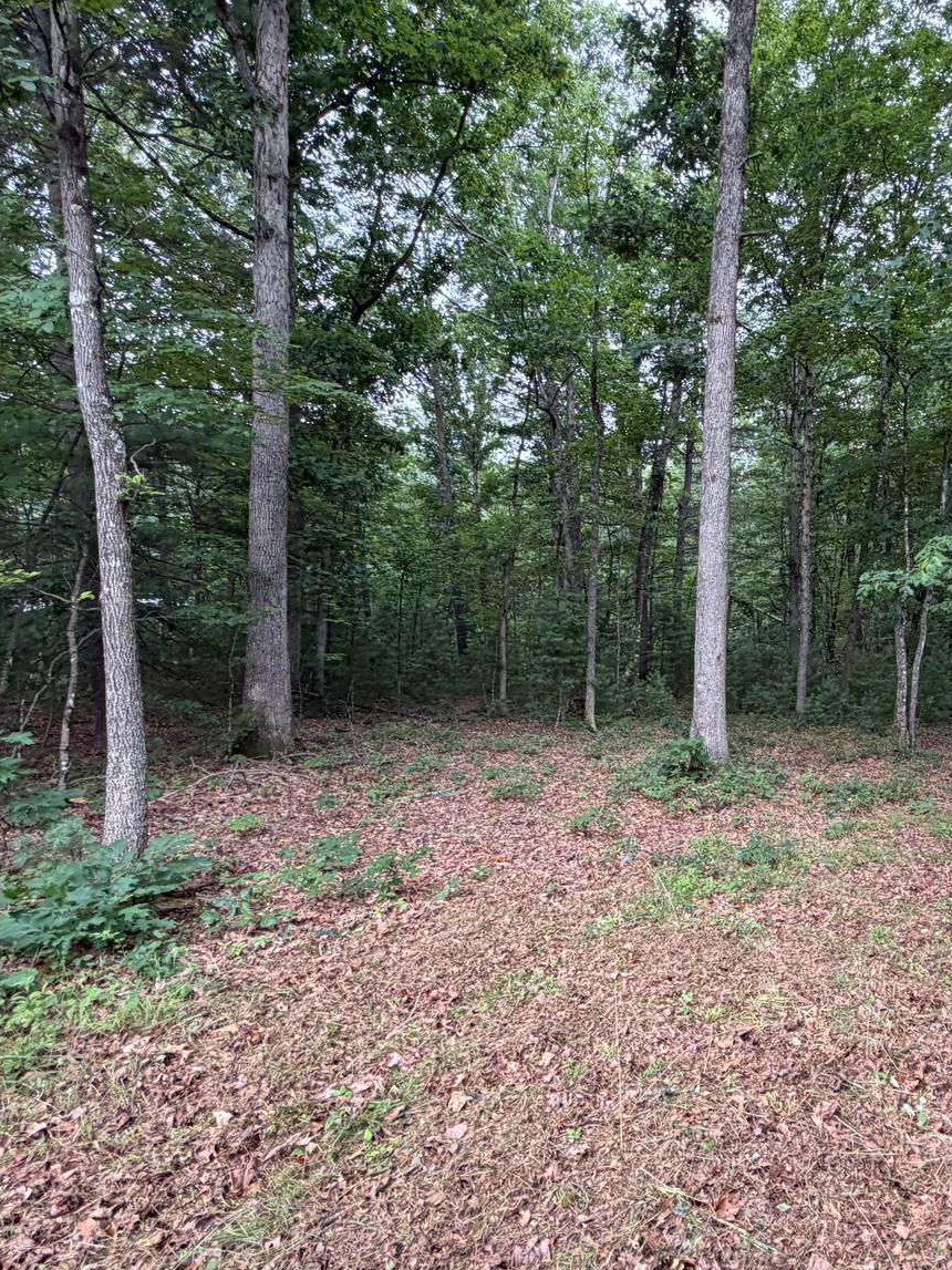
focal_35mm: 25
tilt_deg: -0.3
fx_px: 917
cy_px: 699
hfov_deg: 51.3
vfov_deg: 69.2
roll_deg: +0.7
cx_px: 769
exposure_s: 1/121
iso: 160
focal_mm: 2.22
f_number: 2.2
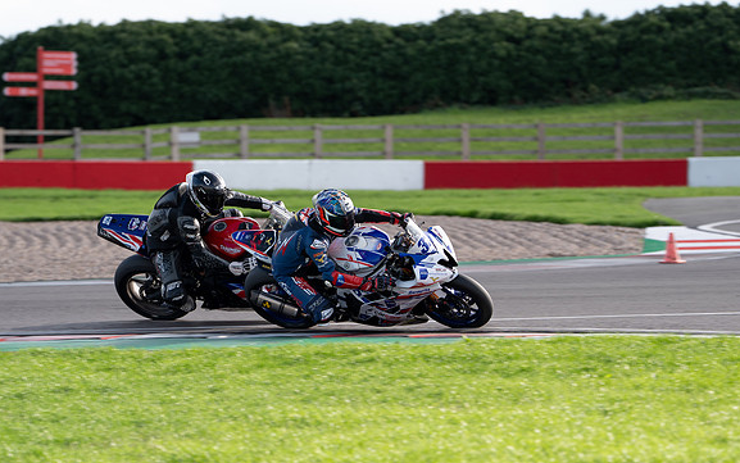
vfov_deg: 5.1
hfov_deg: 8.1
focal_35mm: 258
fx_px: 5205
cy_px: 262
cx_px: 371
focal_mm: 221
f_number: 4.5
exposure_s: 1/500
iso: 125
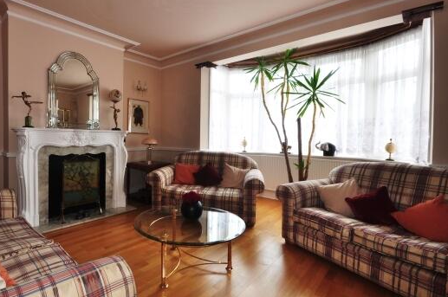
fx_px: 224
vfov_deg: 67.2
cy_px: 144
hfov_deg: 89.0
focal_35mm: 18
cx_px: 181
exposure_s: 1/1.3
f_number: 22
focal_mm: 10
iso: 200
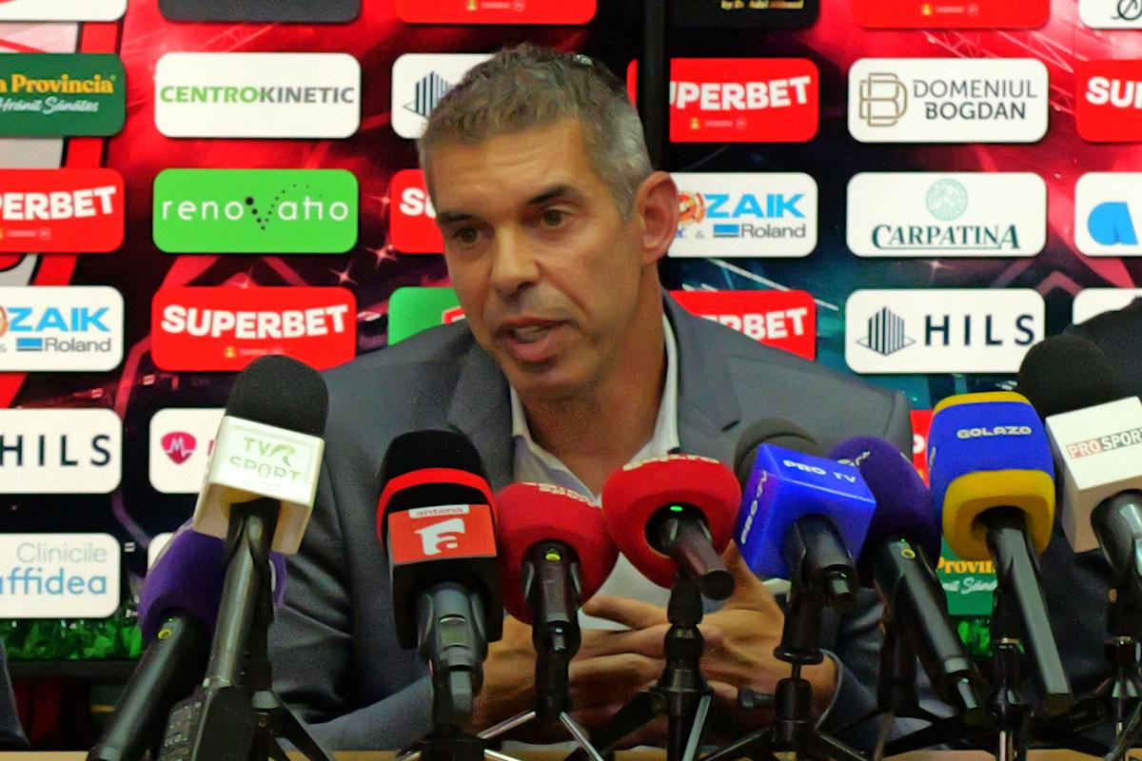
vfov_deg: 13.0
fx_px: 3331
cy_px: 380
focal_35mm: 105
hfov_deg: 19.5
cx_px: 571
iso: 8000
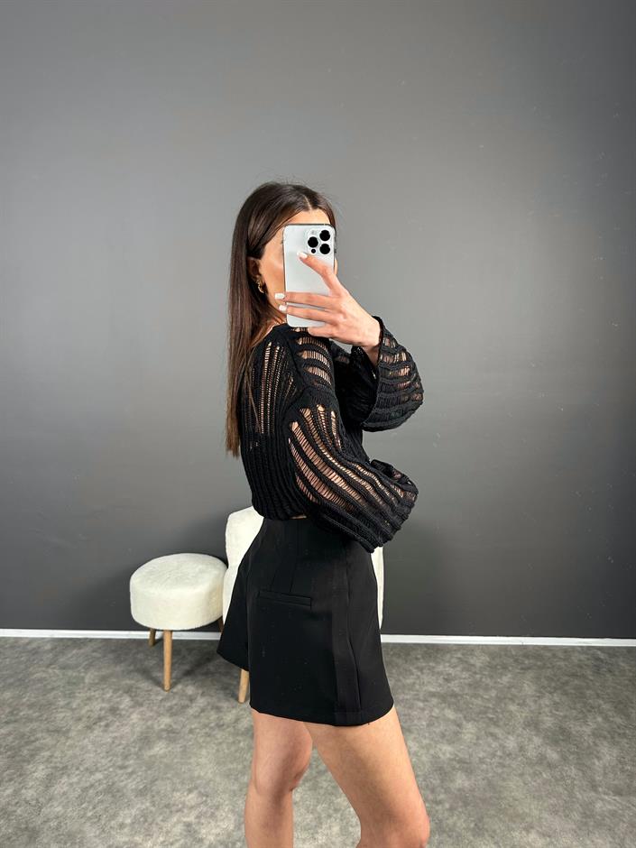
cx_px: 318
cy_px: 424
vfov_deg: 71.6
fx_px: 588
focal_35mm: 24
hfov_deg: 56.8
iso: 200
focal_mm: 6.86
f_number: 1.78
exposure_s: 1/121
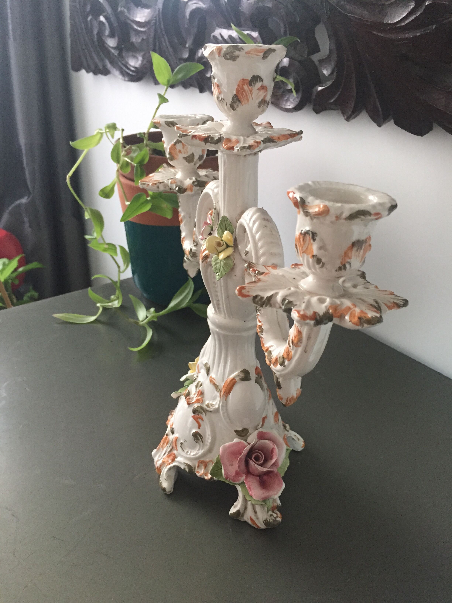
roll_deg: -2.5
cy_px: 302
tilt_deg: -26.6
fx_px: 505
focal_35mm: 29
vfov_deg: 61.7
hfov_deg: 48.2
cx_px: 226
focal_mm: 4.15
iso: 200
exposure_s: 1/33
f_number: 2.2
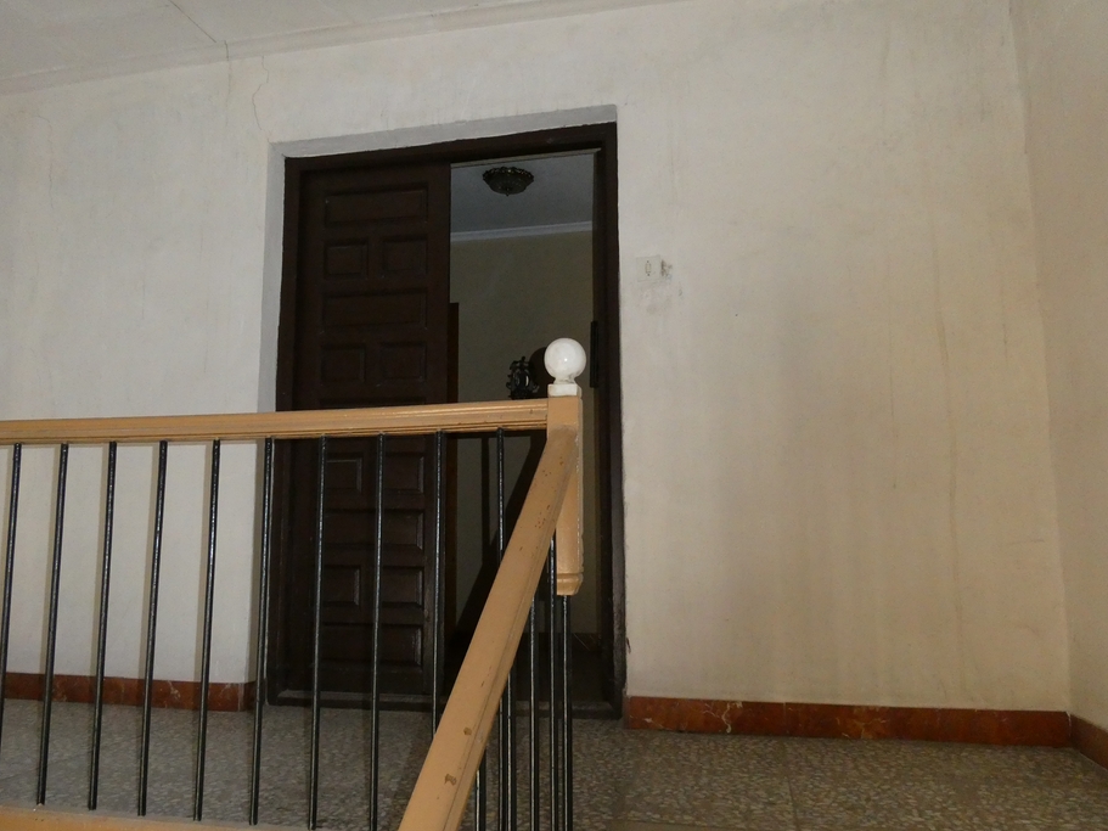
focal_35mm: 26
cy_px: 436
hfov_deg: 67.2
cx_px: 515
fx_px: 832
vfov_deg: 53.0
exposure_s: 1/125
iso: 800
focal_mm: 4.3
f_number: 3.3
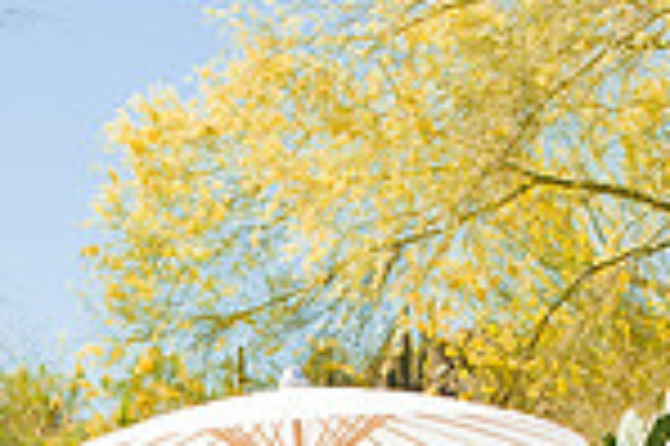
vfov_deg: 6.9
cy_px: 752
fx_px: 3607
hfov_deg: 10.6
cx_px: 333
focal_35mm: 194
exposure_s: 1/400
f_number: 10
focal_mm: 50
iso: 200
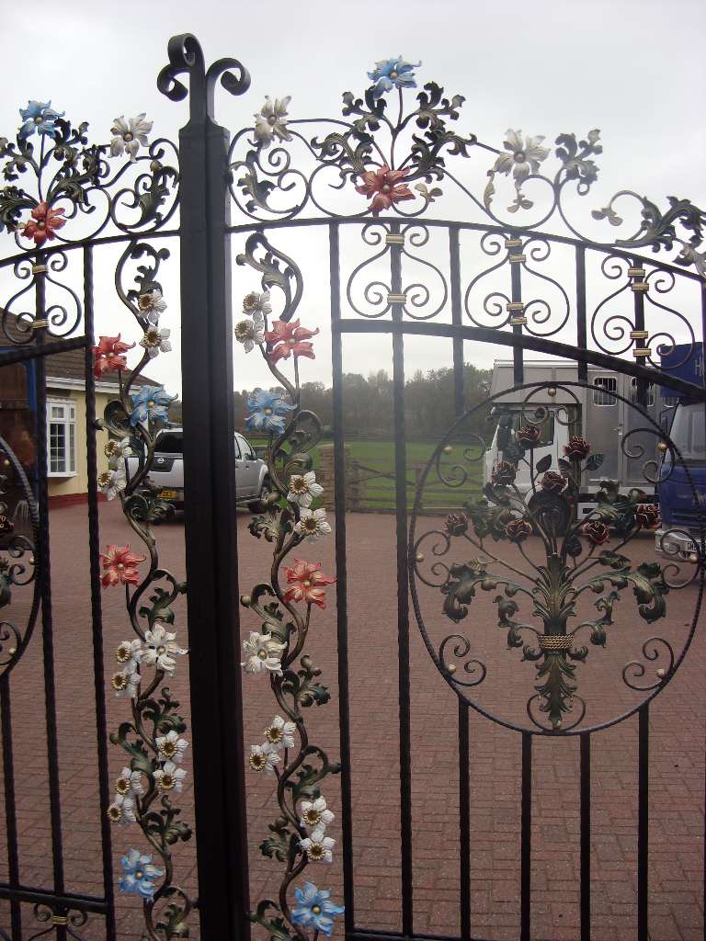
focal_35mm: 38
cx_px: 353
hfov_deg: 37.7
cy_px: 470
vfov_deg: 49.0
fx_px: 1033
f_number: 2.8
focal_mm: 6.3
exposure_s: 1/64
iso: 50
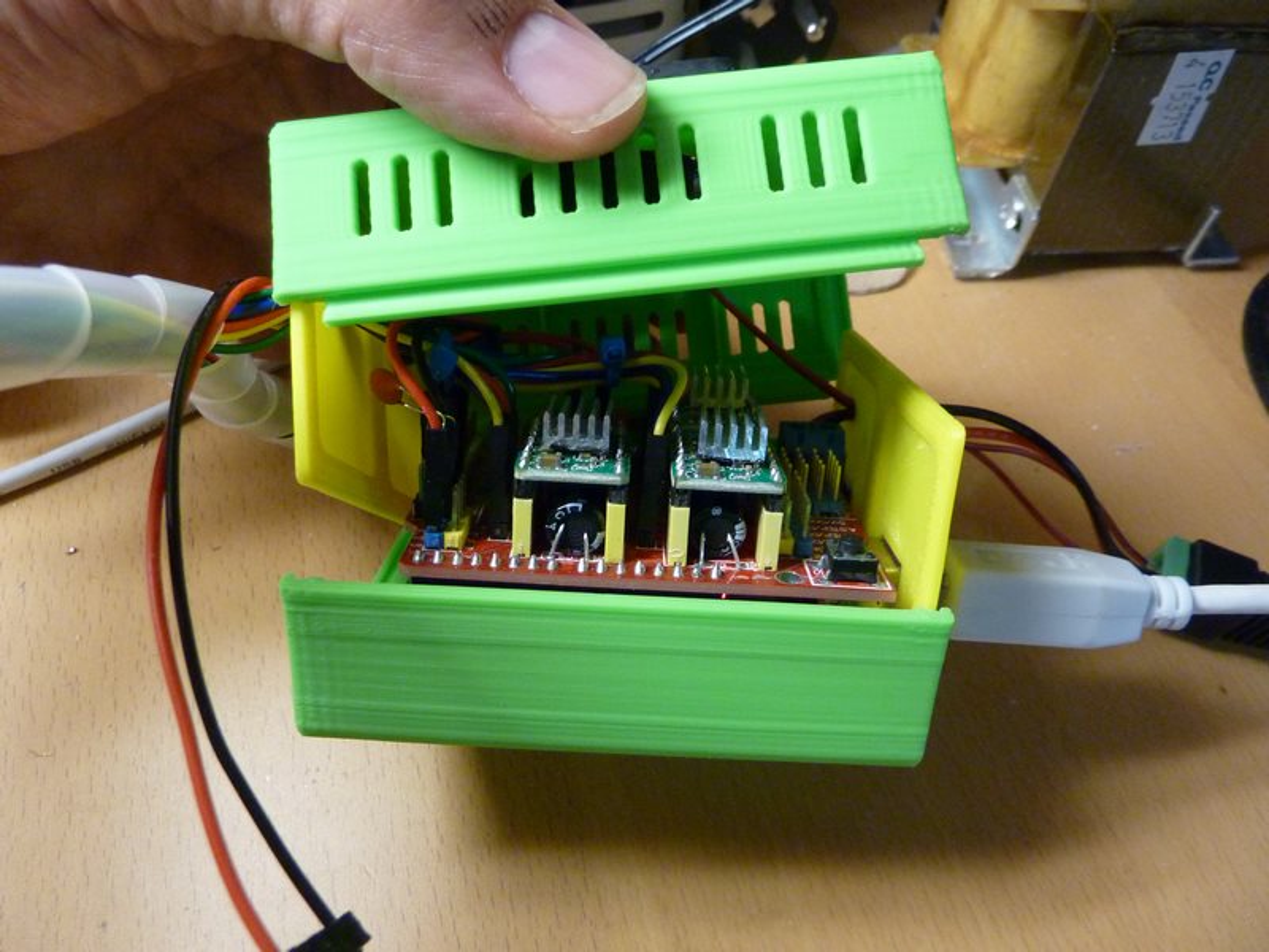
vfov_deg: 54.9
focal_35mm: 25
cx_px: 634
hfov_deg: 69.4
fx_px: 916
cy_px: 476
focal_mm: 4.1
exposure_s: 1/30
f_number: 3.3
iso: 400
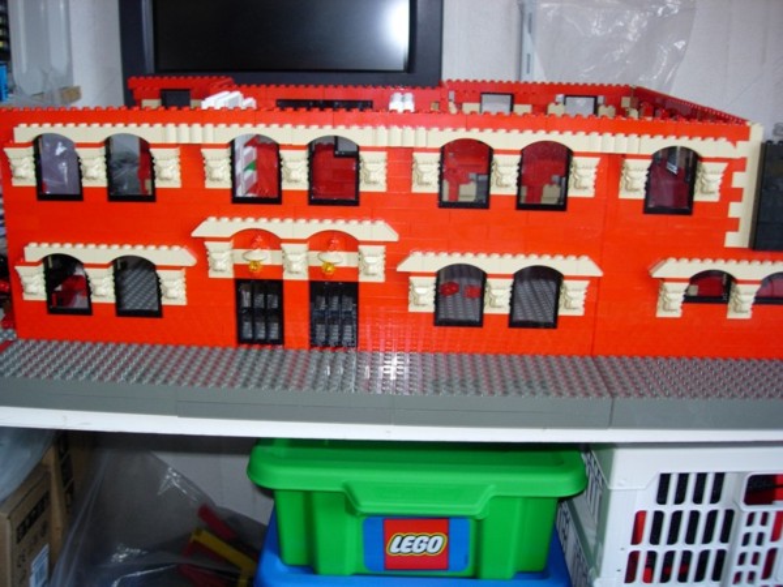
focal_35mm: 38
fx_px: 860
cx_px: 392
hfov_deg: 49.0
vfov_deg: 37.7
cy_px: 294
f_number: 2.8
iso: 79
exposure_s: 1/15.5
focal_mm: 7.8
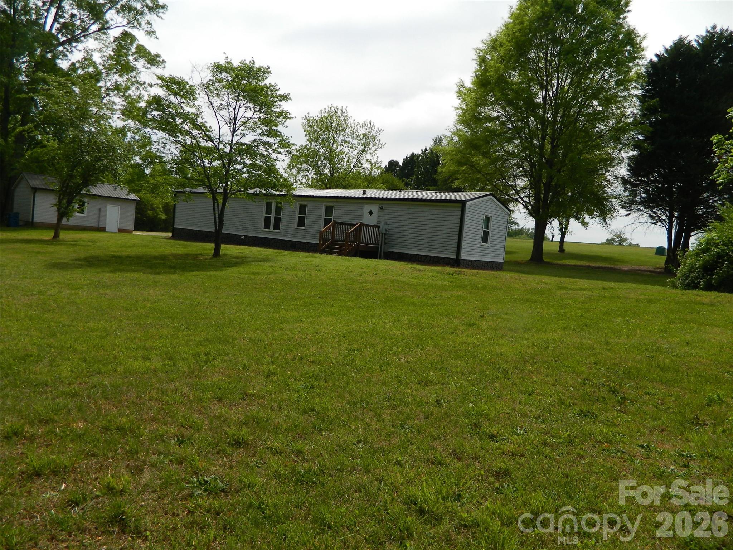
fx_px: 529
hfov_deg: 69.4
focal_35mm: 25
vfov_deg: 54.9
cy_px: 275
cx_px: 366
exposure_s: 1/200
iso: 80
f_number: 8.7
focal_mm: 4.5
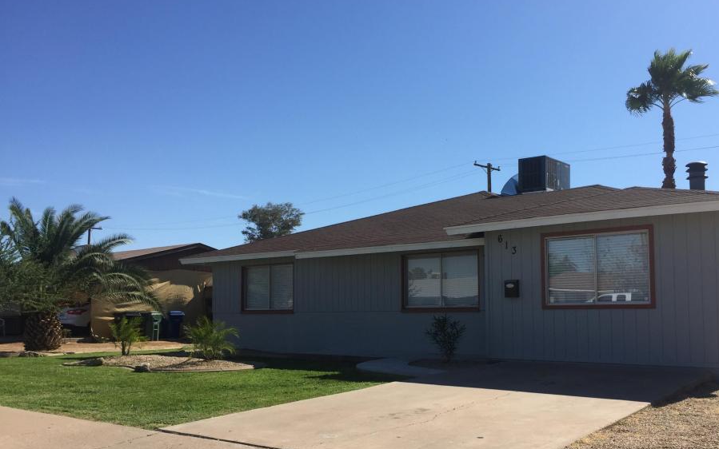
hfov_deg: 55.1
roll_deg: +0.8
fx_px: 686
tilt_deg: +3.5
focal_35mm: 35
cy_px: 272
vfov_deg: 36.1
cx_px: 409
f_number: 2.2
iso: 32
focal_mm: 4.15
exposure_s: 1/2083
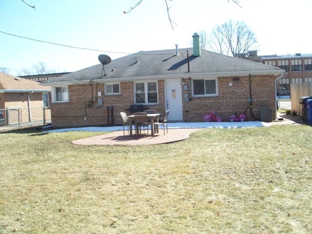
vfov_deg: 38.7
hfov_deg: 50.1
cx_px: 156
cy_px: 117
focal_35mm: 37
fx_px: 333
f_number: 5.6
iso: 800
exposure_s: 1/1600
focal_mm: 7.8
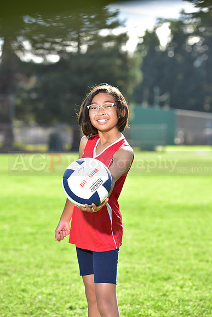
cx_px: 106
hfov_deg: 11.4
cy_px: 158
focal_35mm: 120
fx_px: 1059
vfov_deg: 17.1
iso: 80
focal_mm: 120
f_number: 5.6
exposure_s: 1/200
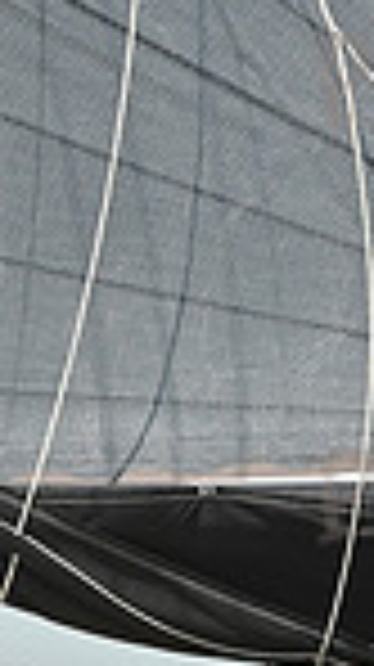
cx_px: 81
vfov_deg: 3.3
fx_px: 11592
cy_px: 722
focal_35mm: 656
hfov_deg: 1.8
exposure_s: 1/1250
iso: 320
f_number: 7.1
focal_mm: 160
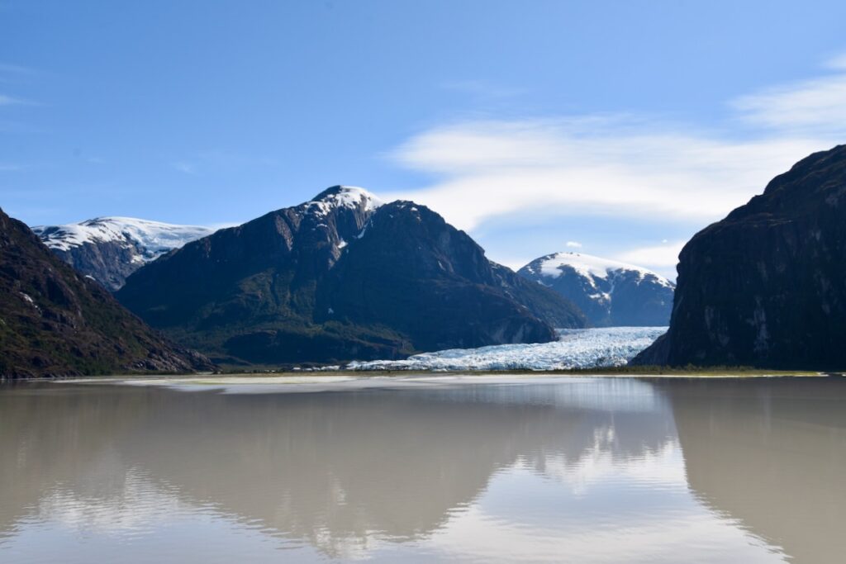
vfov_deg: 41.1
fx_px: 752
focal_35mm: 32
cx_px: 423
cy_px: 282
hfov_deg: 58.7
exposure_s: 1/800
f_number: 8
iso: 200
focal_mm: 32
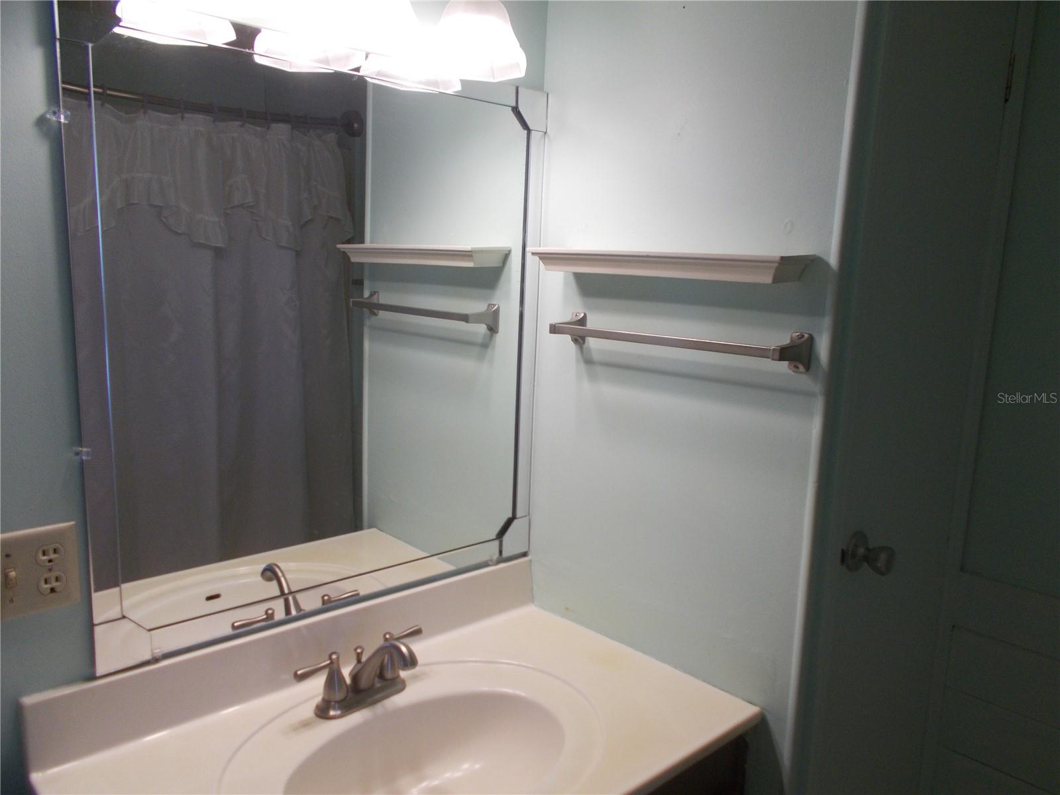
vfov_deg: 53.1
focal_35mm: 26
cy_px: 398
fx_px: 796
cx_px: 530
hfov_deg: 67.3
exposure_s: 1/25
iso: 125
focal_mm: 4.6
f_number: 3.2
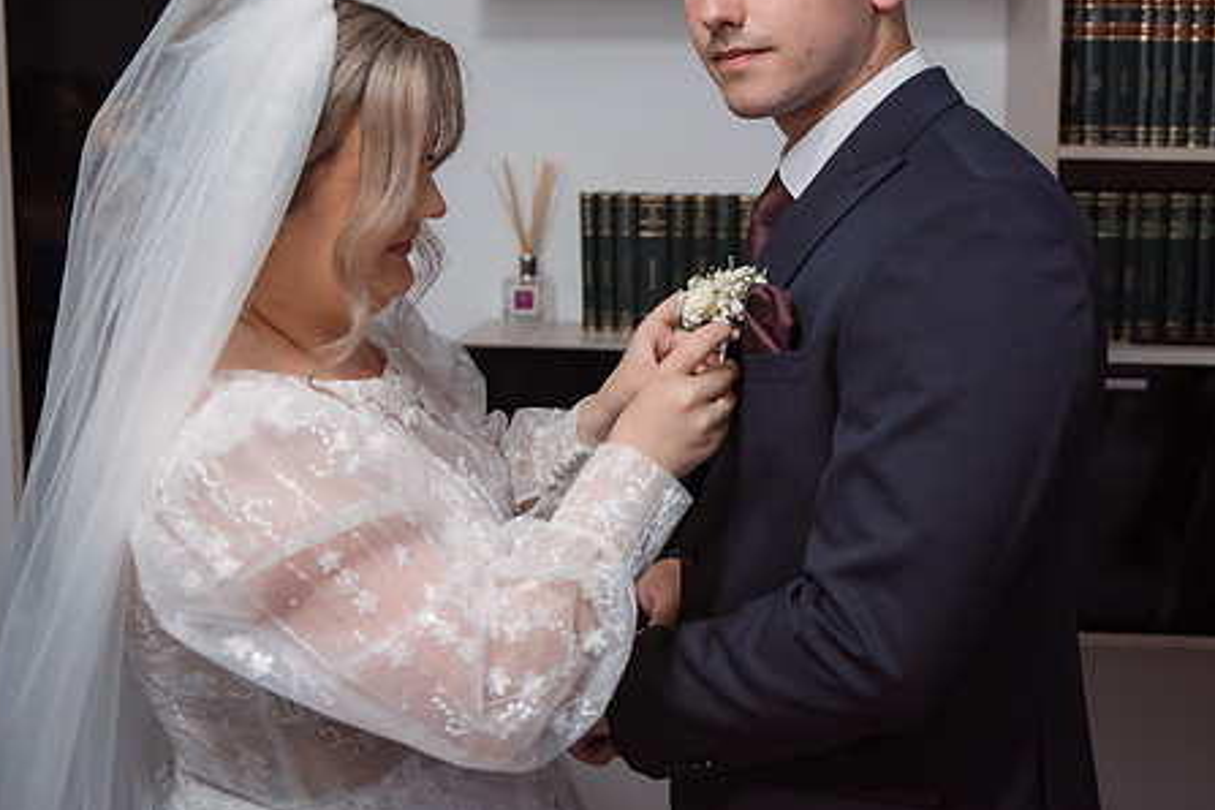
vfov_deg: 29.1
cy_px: 309
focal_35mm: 46
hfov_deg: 42.7
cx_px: 669
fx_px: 1552
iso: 1600
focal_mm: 35
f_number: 2.8
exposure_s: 1/200
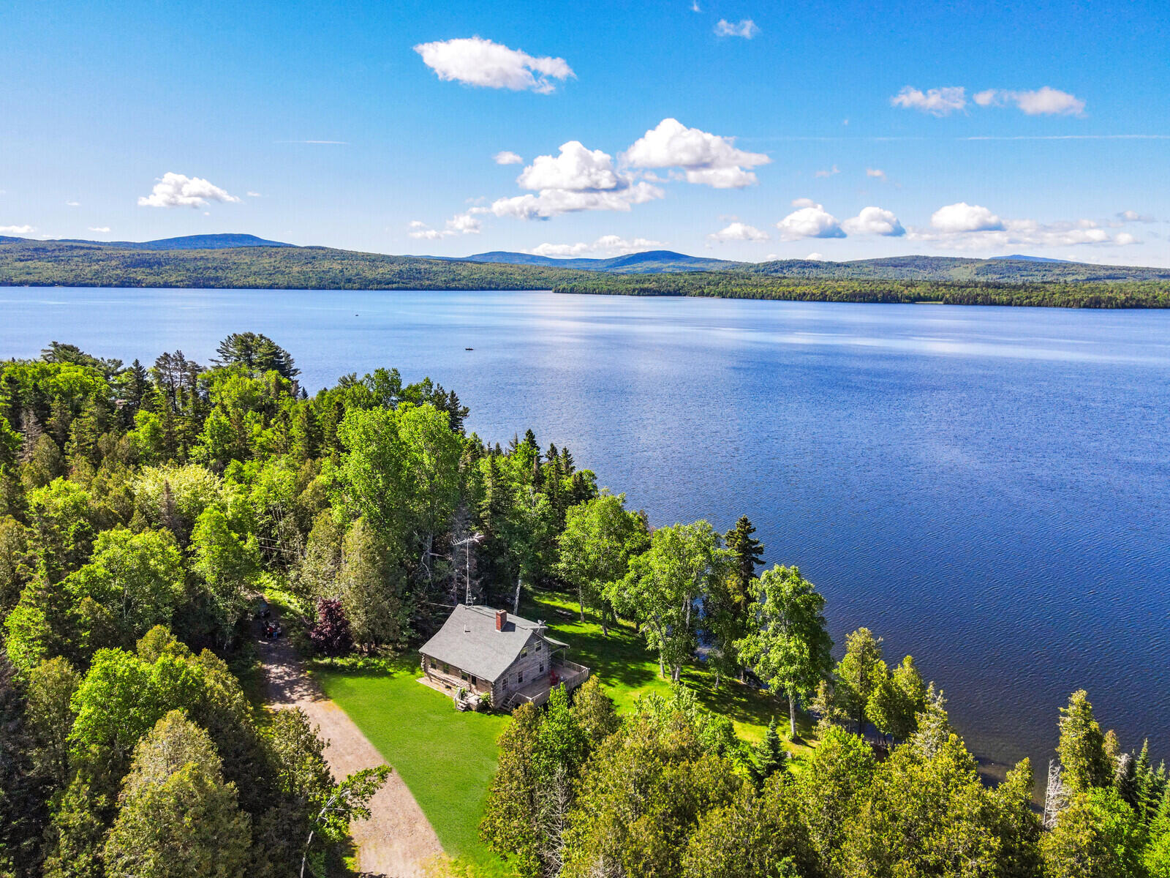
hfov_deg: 71.6
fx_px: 811
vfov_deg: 56.8
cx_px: 585
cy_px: 439
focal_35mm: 24
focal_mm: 4.5
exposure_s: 1/1250
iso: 200
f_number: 2.8
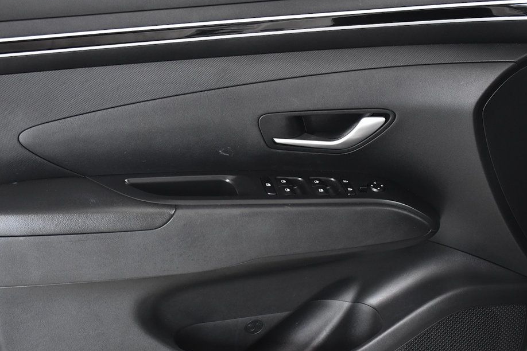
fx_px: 849
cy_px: 182
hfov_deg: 34.5
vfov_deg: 23.4
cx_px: 276
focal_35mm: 58
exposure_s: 1/100
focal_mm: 35
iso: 2000
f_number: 5.6
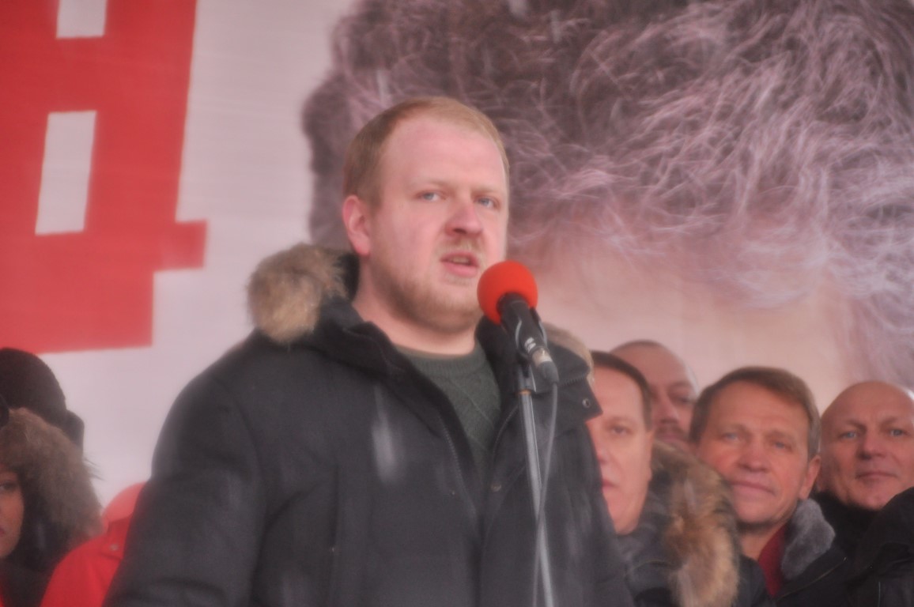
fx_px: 4945
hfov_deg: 10.6
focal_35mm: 195
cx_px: 457
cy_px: 304
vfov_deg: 7.0
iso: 800
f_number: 5.6
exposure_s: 1/80
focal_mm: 130
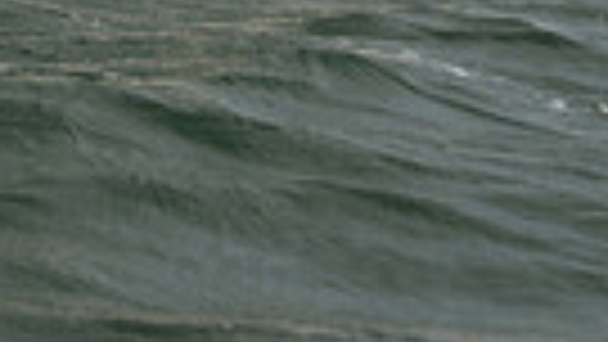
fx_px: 5079
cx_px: 241
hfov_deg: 6.8
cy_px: -954
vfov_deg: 3.7
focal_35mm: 315
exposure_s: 1/640
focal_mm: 70
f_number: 6.3
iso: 250
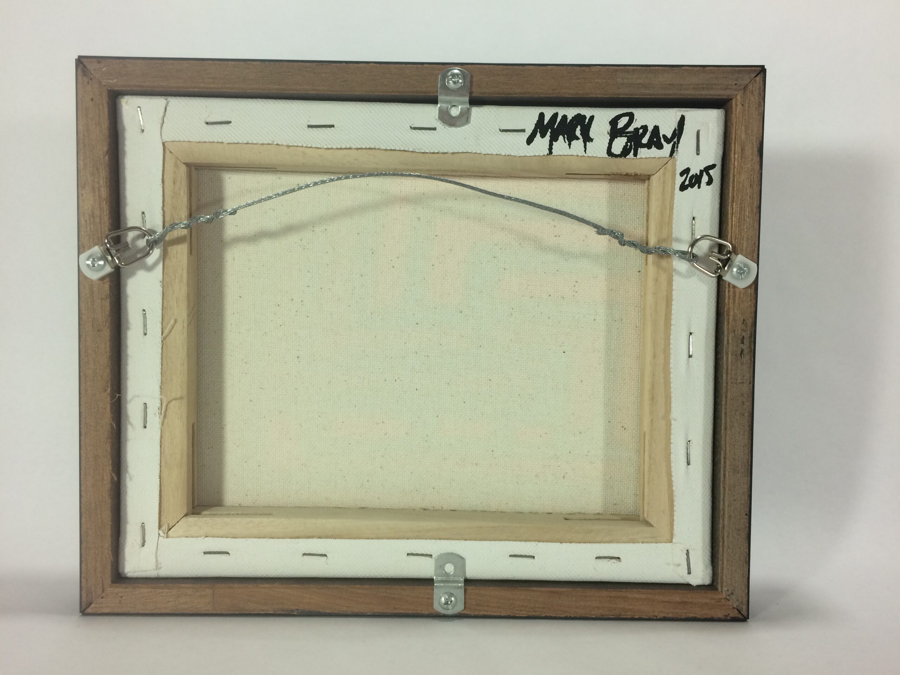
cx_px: 450
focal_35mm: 29
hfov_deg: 61.7
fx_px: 754
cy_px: 338
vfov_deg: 48.2
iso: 32
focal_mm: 4.15
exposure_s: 1/40
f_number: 2.2
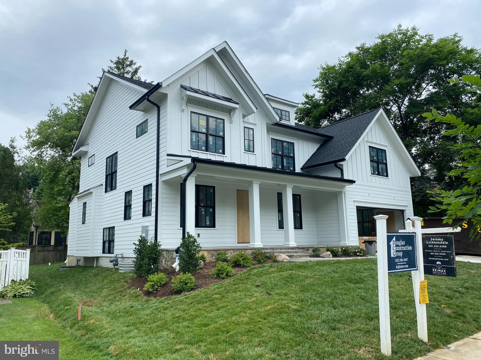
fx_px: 361
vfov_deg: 53.1
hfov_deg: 67.3
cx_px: 240
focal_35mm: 26
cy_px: 180
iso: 32
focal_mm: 4.25
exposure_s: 1/417
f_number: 1.8
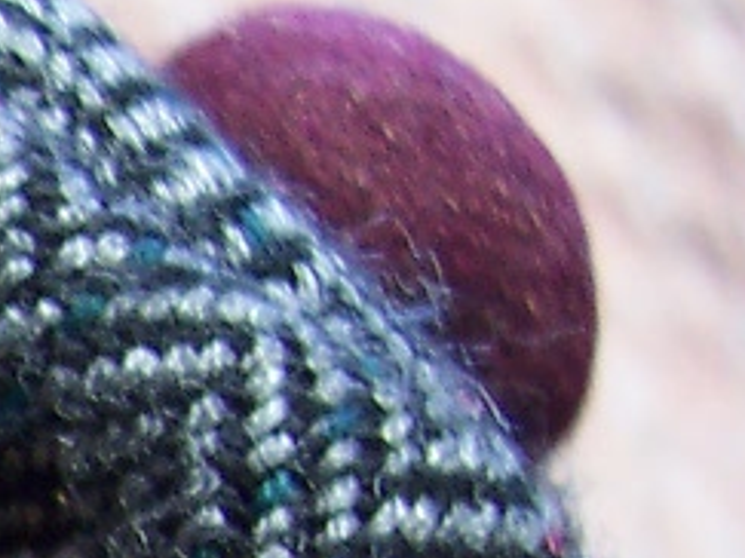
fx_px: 3937
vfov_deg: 7.8
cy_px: 1076
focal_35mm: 183
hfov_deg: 9.6
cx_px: -1061
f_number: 2.8
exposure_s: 1/30
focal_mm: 5.6
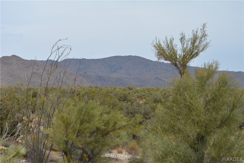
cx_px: 122
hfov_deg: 24.6
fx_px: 559
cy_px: 82
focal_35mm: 82
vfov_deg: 16.6
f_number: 8
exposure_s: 1/250
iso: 100
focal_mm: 55
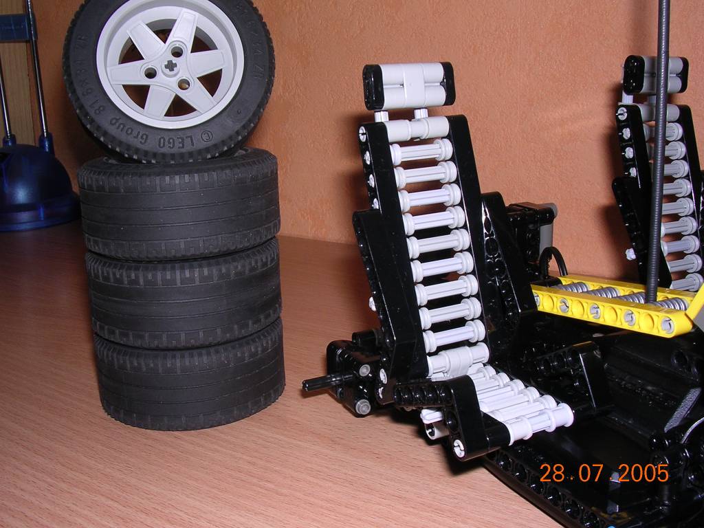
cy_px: 264
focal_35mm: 38
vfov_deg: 37.7
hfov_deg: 49.0
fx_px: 773
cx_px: 352
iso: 100
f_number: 5.6
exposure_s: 1/60.1
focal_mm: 5.8
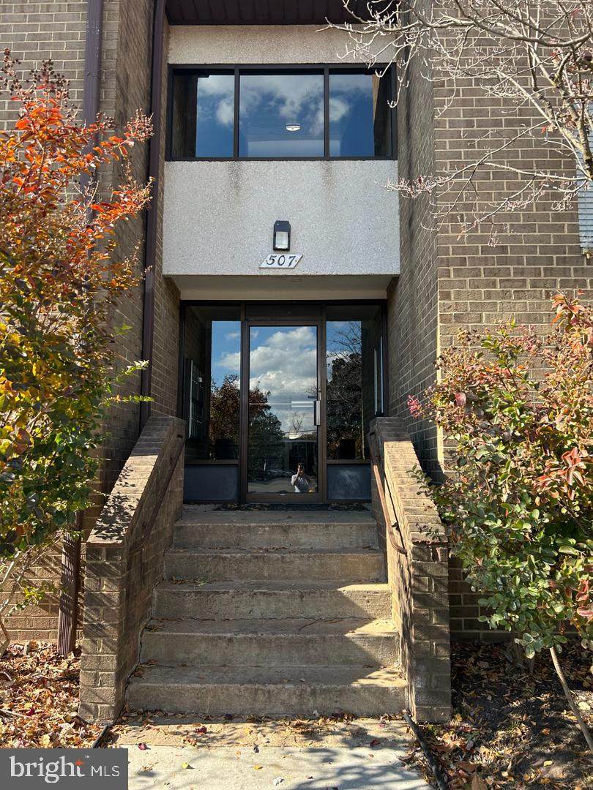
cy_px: 395
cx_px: 296
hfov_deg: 53.1
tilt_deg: +6.3
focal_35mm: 26
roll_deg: -1.2
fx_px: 594
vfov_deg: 67.3
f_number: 1.5
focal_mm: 5.7
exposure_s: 1/738
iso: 50
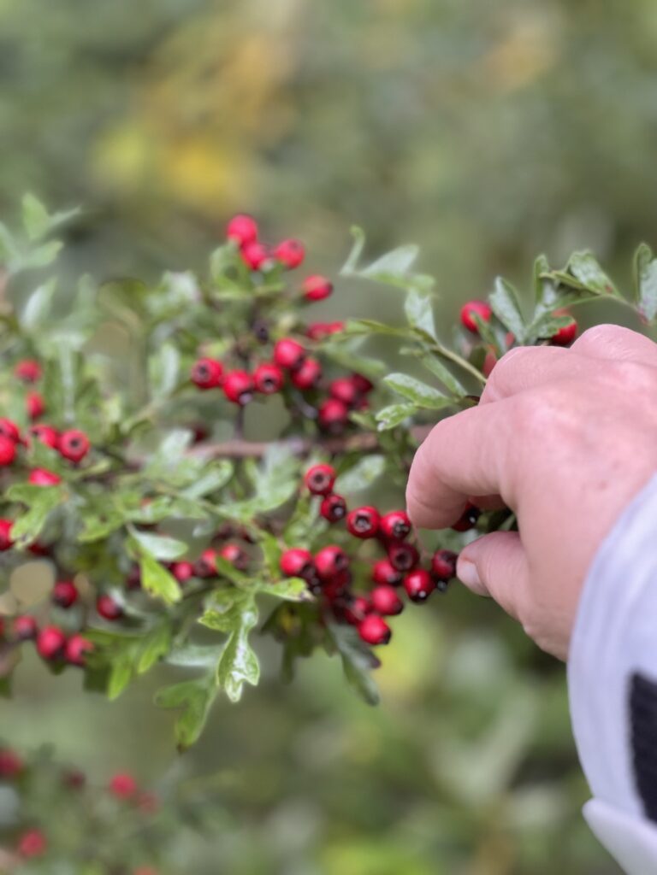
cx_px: 328
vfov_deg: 25.3
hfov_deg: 19.1
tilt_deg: -8.3
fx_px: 1949
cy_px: 438
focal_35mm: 77
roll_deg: +1.3
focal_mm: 9
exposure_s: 1/62
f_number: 2.8
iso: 250
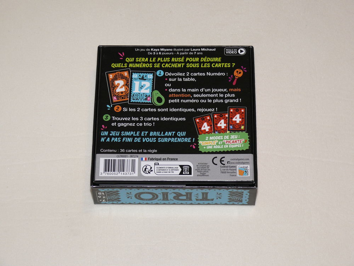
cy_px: 133
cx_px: 177
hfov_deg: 19.4
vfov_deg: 14.6
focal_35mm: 101
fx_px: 1033
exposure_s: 1/30
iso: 100
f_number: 3.2
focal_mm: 19
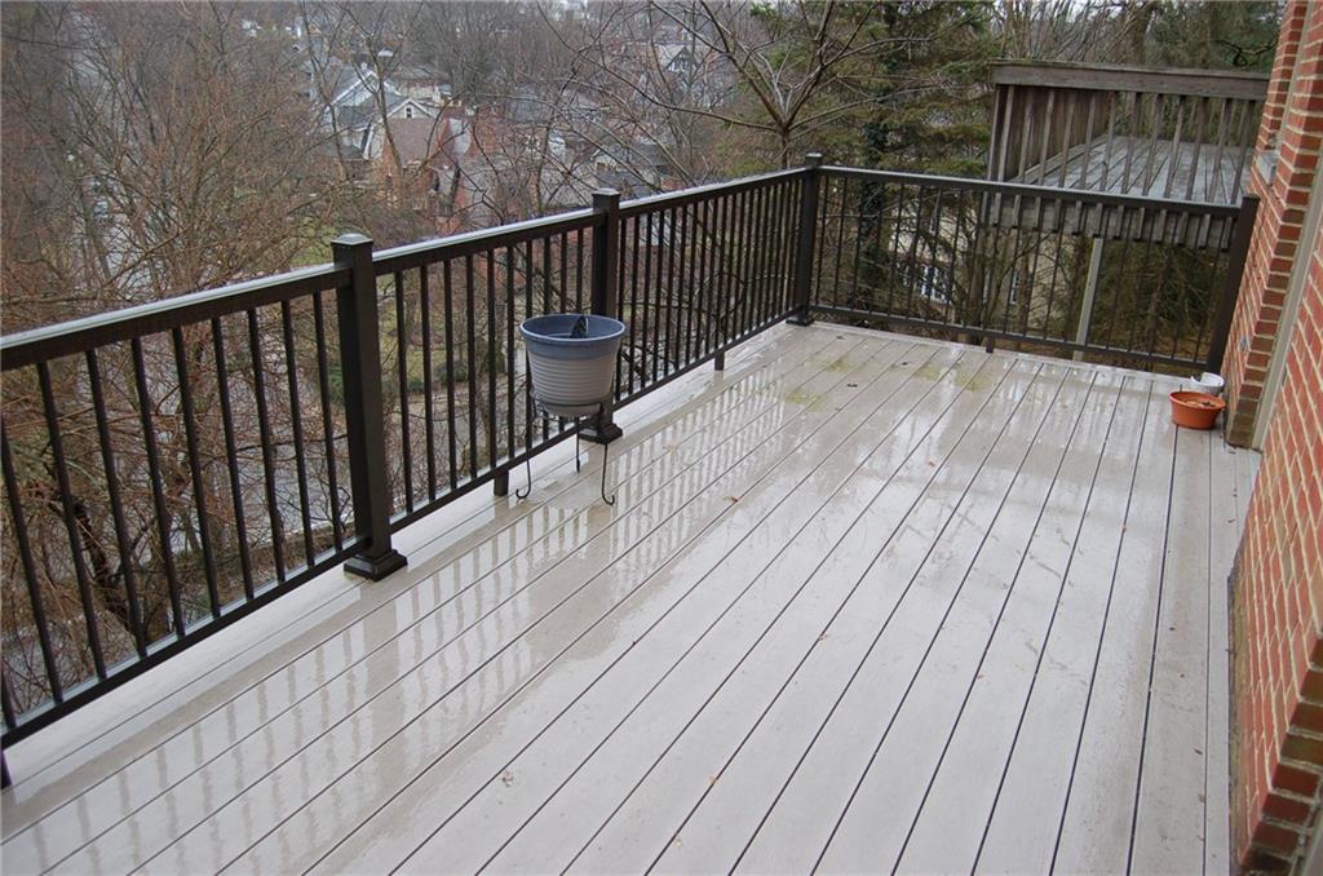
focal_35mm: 27
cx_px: 662
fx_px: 990
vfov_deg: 47.7
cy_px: 438
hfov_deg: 67.5
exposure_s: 1/80
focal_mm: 18
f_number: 4.5
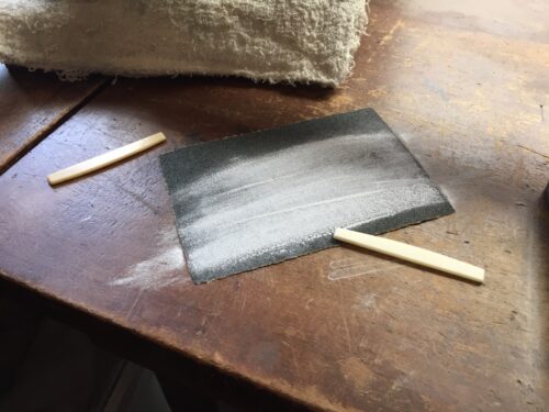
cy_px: 206
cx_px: 274
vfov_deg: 48.2
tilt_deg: -47.2
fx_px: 460
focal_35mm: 29
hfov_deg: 61.7
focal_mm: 4.15
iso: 32
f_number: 2.2
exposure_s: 1/30
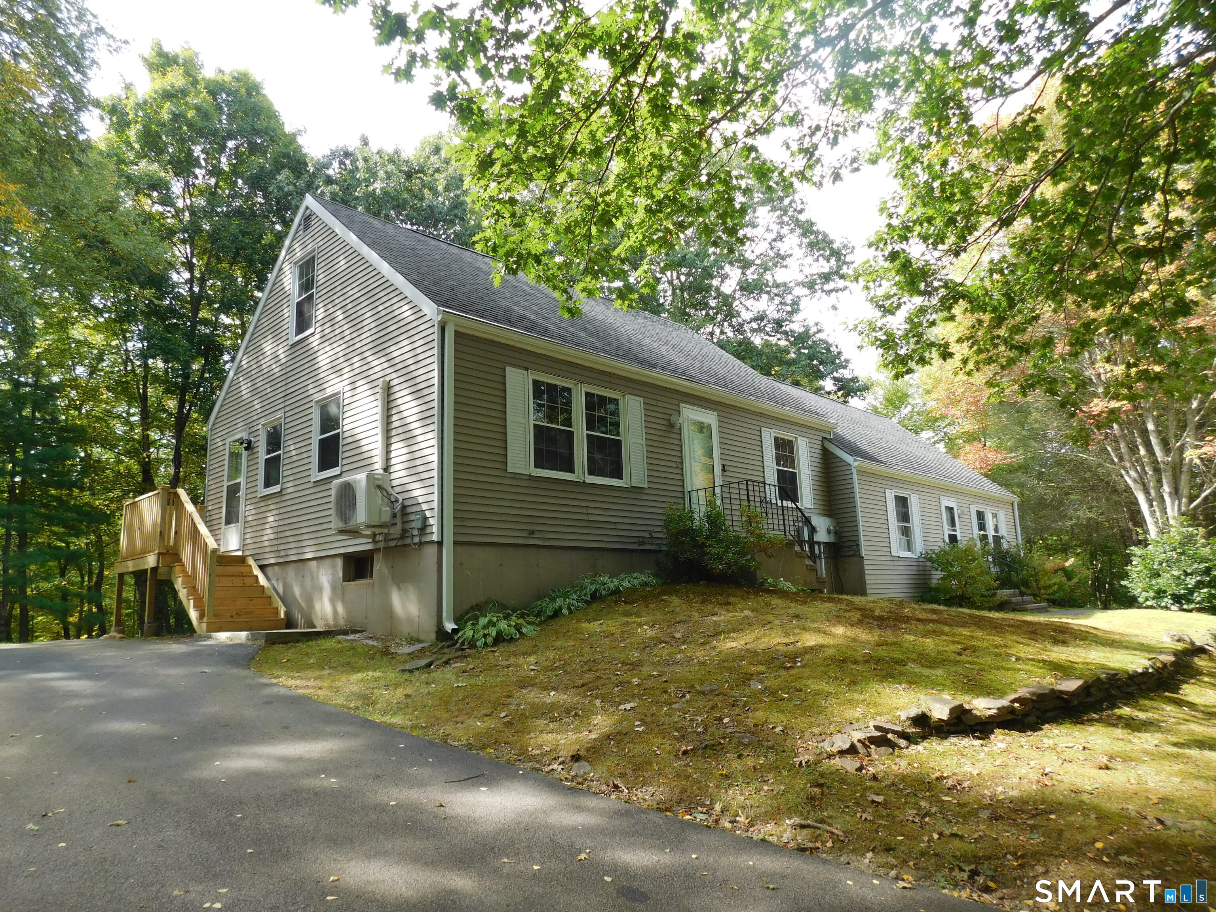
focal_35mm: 23
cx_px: 608
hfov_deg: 73.9
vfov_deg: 58.9
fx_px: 808
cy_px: 456
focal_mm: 4
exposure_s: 1/250
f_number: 3
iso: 125
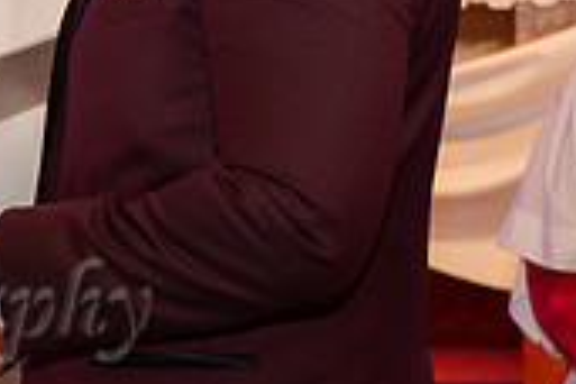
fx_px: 3792
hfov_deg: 8.5
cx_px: -259
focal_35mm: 237
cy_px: -20
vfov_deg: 5.8
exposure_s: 1/60
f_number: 4.5
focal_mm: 70
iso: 1250
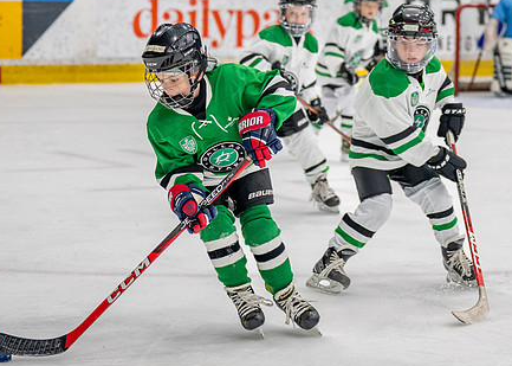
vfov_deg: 10.0
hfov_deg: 13.9
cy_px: 91
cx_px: 290
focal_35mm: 144
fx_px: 2093
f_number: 2.8
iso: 1000
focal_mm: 70
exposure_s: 1/1250
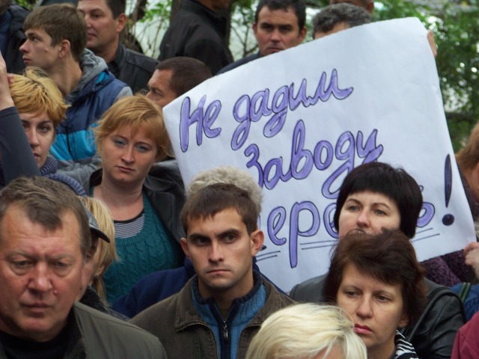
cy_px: 180
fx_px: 2892
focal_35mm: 209
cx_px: 240
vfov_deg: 7.1
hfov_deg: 9.5
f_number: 3.6
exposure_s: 1/60
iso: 71
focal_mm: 33.3
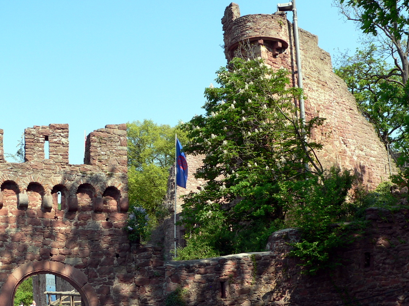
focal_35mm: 46
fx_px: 543
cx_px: 182
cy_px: 187
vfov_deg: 31.4
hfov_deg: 41.2
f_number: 4
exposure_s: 1/320
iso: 80
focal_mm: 6
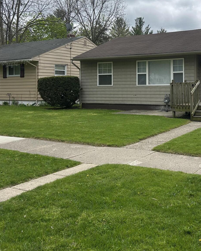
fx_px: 327
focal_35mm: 44
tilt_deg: +0.9
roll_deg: -0.6
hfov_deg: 33.4
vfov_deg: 41.4
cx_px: 155
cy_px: 79
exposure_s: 1/7463
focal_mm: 5.7
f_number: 1.5
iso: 50
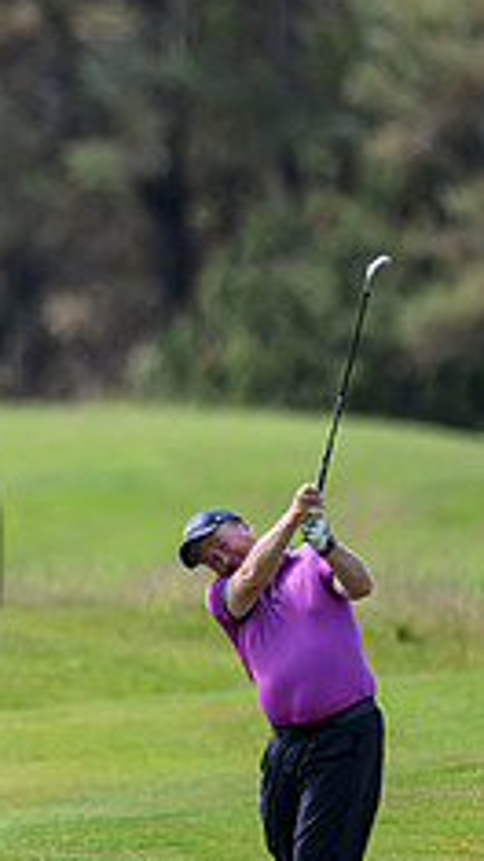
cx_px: -298
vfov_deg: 1.4
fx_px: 35562
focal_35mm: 1557
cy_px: 484
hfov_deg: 0.8
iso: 500
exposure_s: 1/2500
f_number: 4
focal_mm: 560
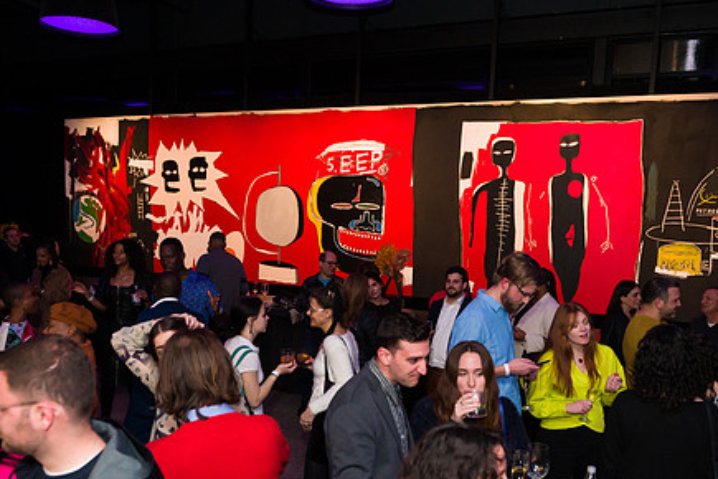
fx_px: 638
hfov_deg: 58.7
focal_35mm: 32
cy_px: 301
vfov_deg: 40.8
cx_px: 360
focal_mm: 24
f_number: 4
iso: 1600
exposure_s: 1/500
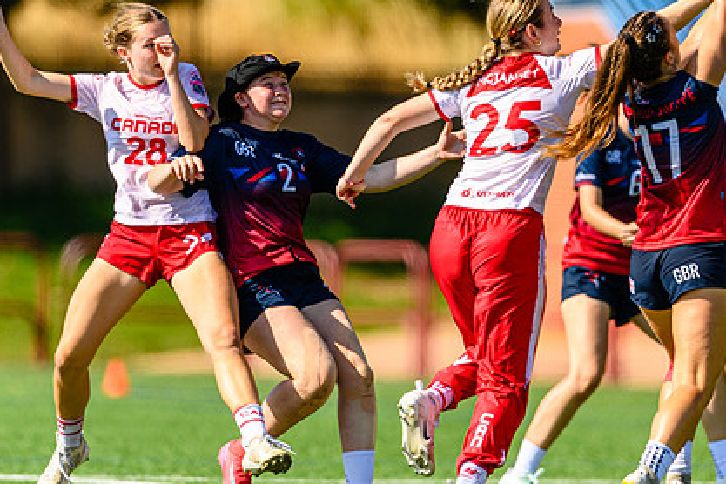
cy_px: 124
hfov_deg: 2.8
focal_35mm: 741
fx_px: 14942
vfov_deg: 1.9
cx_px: 400
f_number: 3.2
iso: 100
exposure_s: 1/2000
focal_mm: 400
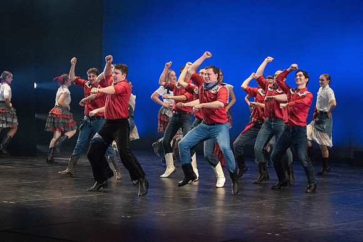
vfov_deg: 13.2
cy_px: 132
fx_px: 1048
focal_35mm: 104
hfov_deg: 19.6
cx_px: 188
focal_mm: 85
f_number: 2.8
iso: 5000
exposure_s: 1/800
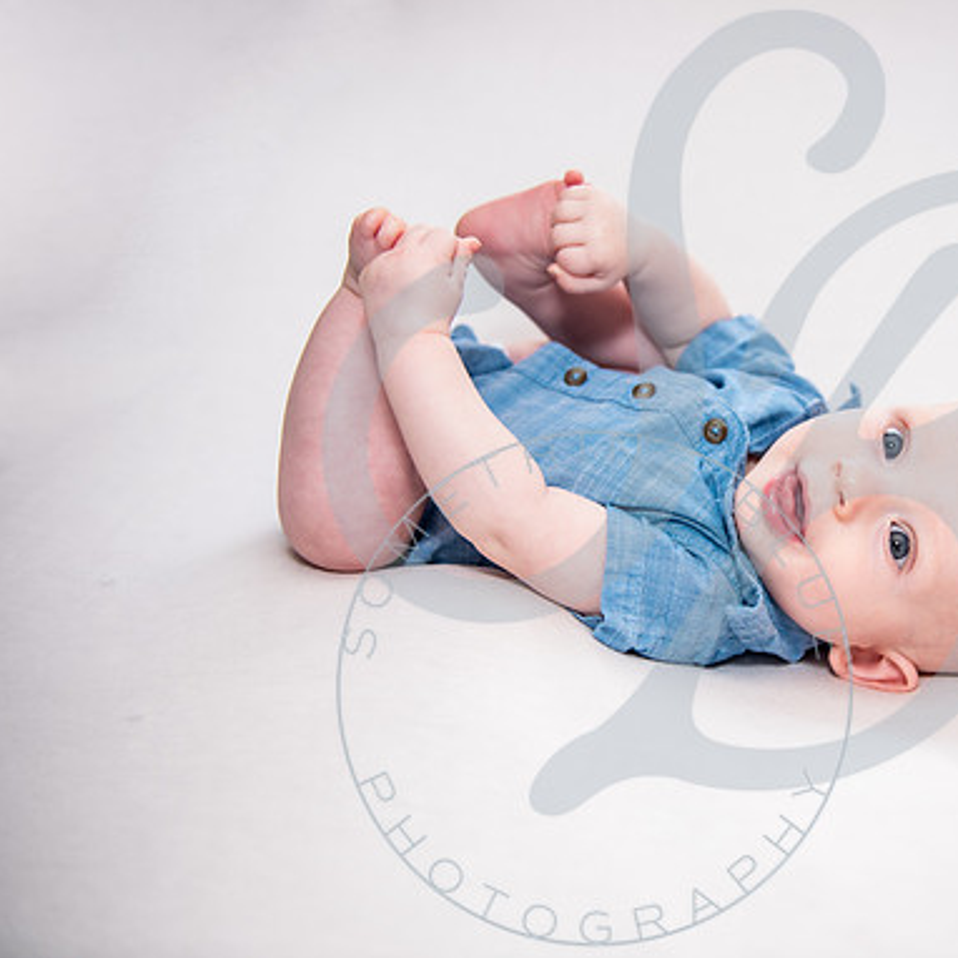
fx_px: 1252
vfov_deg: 41.9
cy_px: 478
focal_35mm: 40
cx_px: 720
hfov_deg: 40.7
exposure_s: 1/125
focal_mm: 31
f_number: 2.8
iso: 50
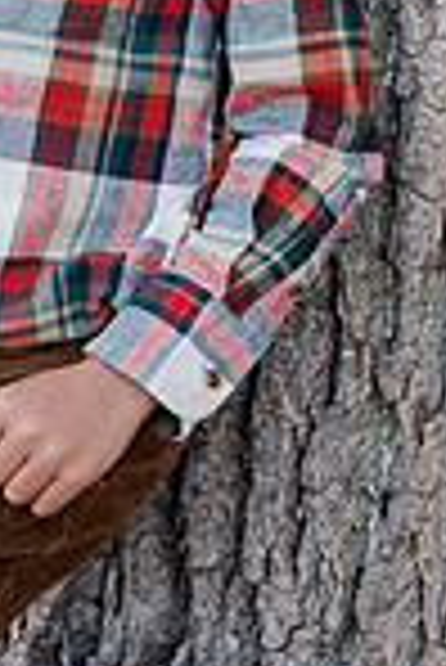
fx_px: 4783
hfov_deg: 5.3
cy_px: -198
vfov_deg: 7.9
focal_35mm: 258
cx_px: 162
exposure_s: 1/200
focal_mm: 85
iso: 320
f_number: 4
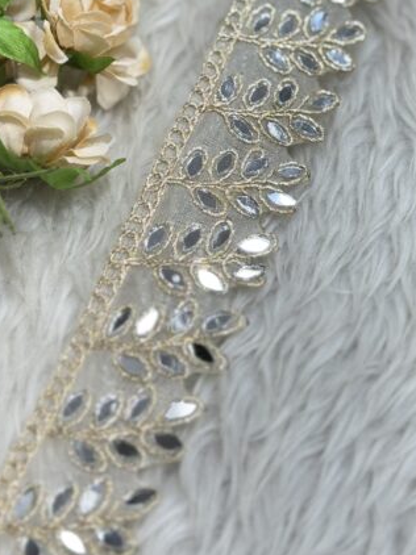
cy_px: 84
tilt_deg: -48.6
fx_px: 1460
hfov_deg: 16.2
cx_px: 253
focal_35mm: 91
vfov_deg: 21.2
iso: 64
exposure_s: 1/302
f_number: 1.78
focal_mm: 6.76
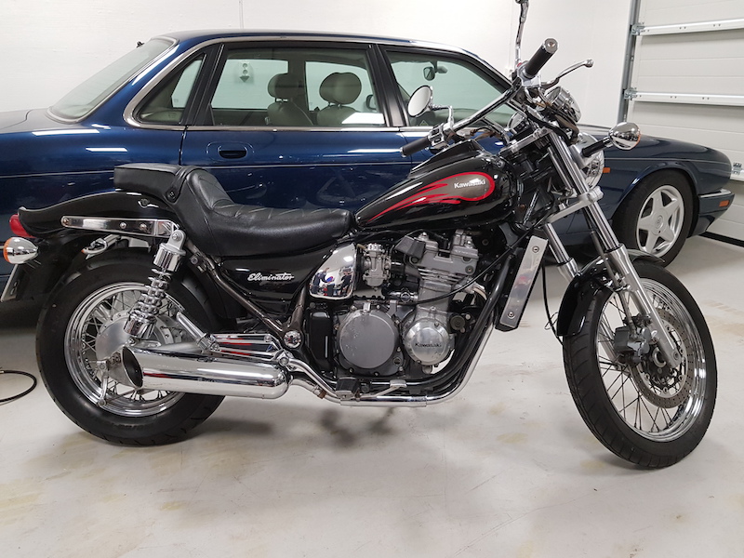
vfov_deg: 53.1
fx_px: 559
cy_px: 279
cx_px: 372
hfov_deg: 67.3
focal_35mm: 26
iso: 200
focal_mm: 4.3
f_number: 1.7
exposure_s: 1/33
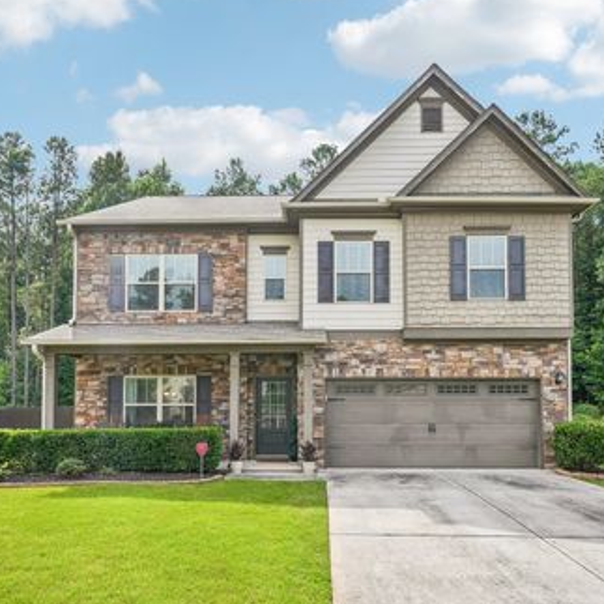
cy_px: 300
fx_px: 509
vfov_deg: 61.4
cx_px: 305
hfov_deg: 61.4
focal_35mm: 26
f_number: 9
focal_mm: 19.6
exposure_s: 1/400
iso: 320
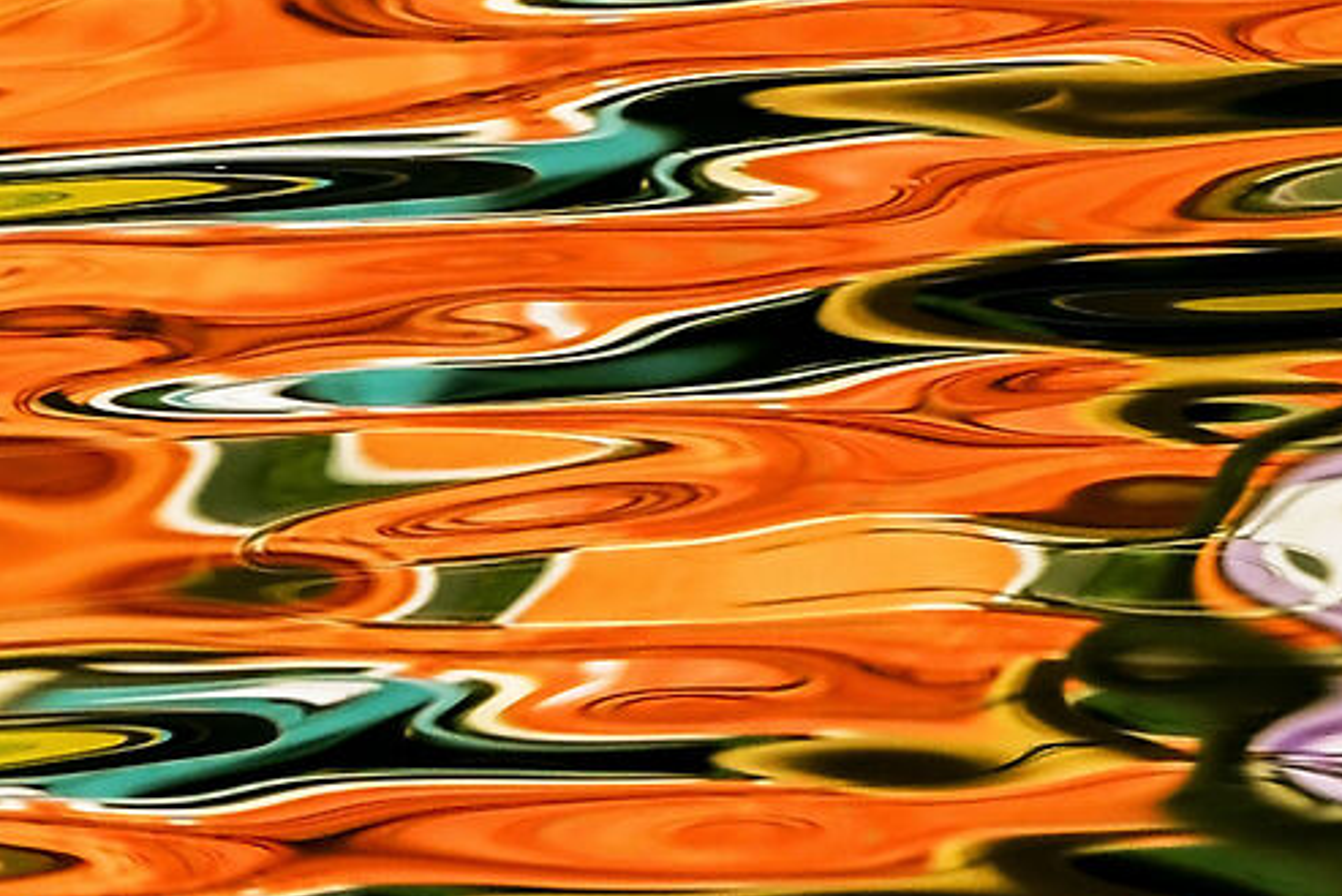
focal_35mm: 974
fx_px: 36317
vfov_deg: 1.4
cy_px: 133
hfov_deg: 2.1
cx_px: -351
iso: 200
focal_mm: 200
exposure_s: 1/500
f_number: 8
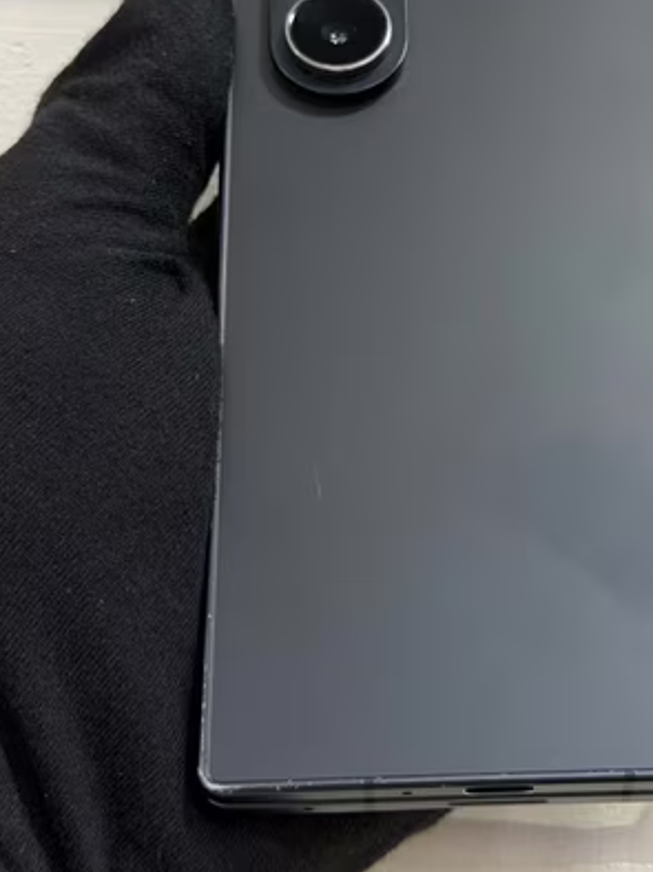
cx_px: 498
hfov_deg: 18.7
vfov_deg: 24.8
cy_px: 252
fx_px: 1964
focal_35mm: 78
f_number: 1.78
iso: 64
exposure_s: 1/50
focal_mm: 6.76
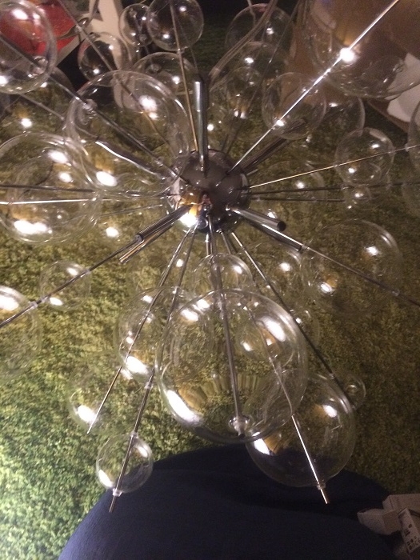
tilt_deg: -62.2
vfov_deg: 61.7
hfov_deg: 48.2
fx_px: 469
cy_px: 280
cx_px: 210
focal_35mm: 29
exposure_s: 1/33
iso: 320
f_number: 2.2
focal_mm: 4.15
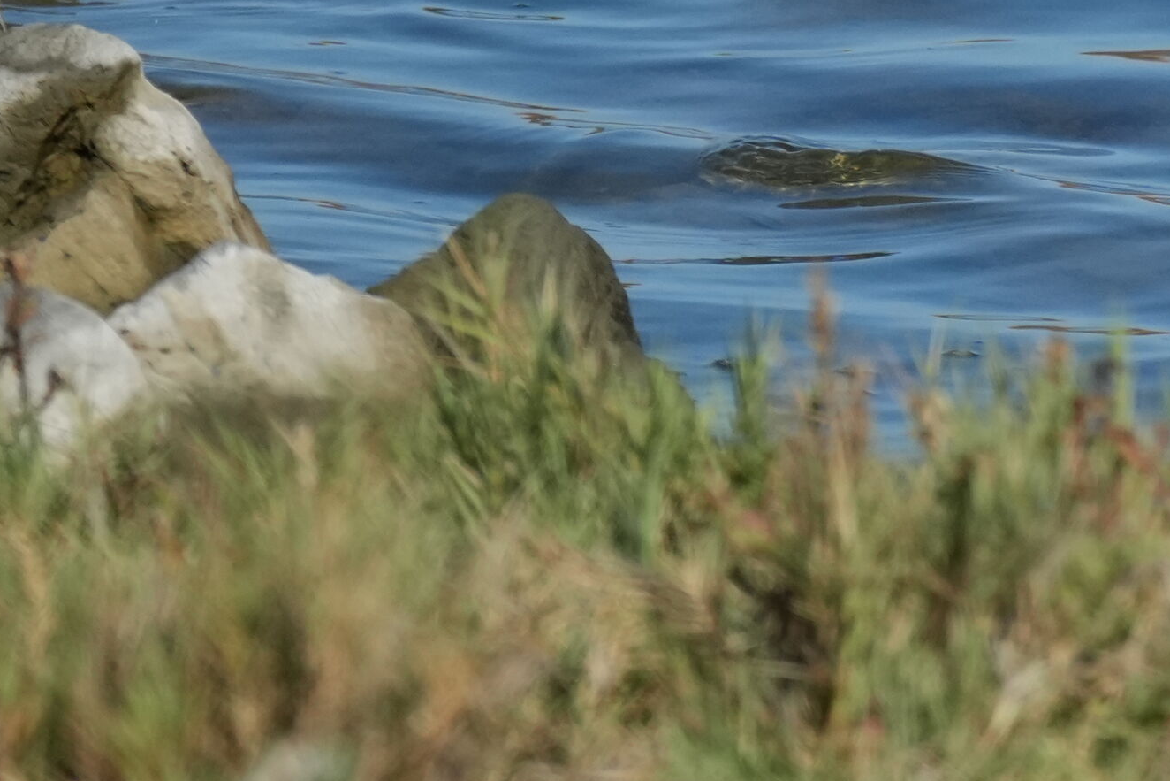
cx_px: 1705
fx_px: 89086
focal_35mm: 2741
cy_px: -371
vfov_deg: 0.5
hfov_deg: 0.8
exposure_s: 1/3200
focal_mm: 560
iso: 640
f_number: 6.3
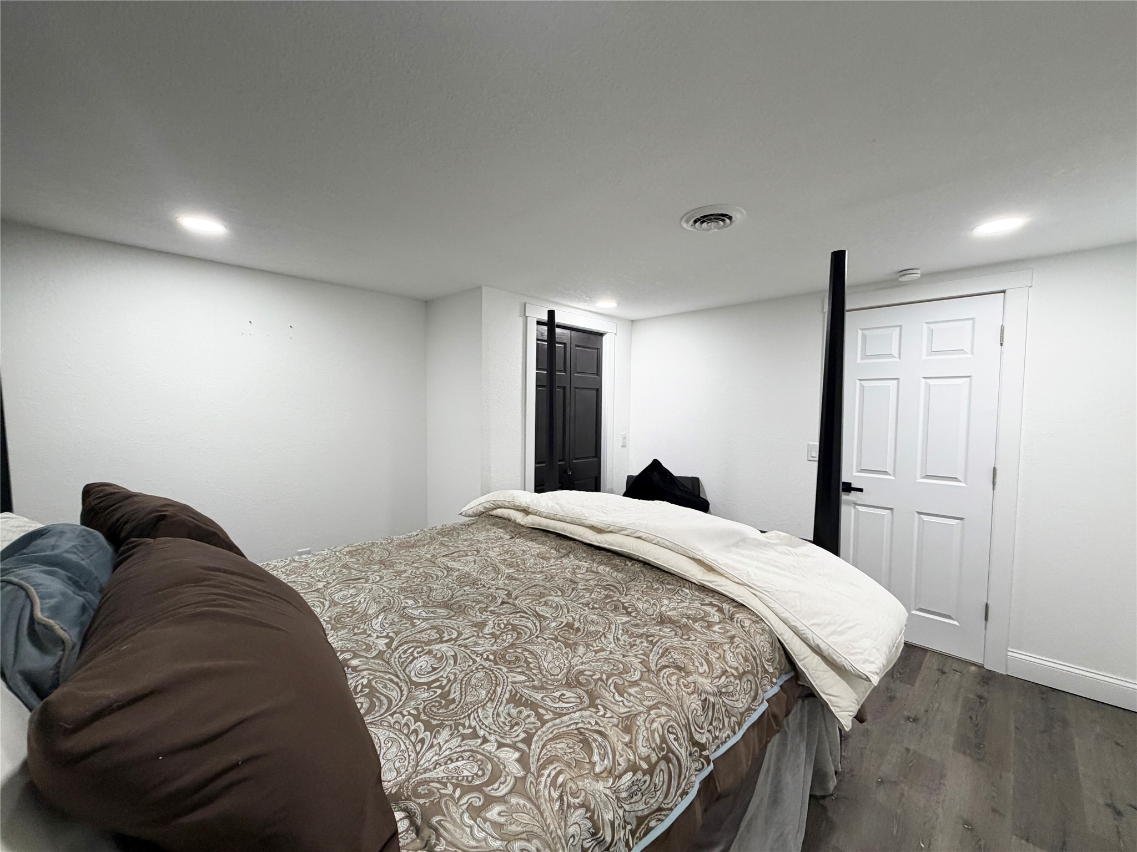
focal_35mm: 14
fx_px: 460
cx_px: 568
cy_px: 426
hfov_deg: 102.1
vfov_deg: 85.7
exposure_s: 1/60
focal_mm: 2.22
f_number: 2.2
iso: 160
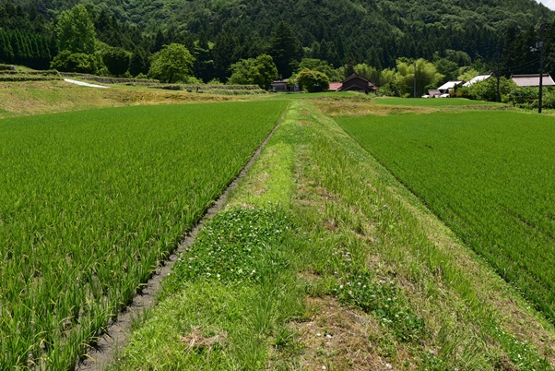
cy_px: 117
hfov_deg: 55.8
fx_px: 524
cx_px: 279
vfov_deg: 38.4
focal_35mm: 34
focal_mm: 20
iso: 100
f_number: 5.6
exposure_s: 1/400
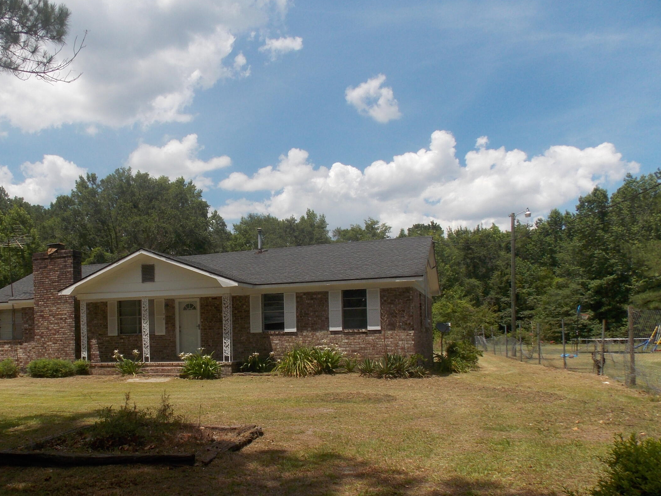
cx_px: 208
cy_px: 332
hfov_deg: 54.0
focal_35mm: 33
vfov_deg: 42.4
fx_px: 630
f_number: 3.1
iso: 80
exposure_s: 1/1000
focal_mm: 4
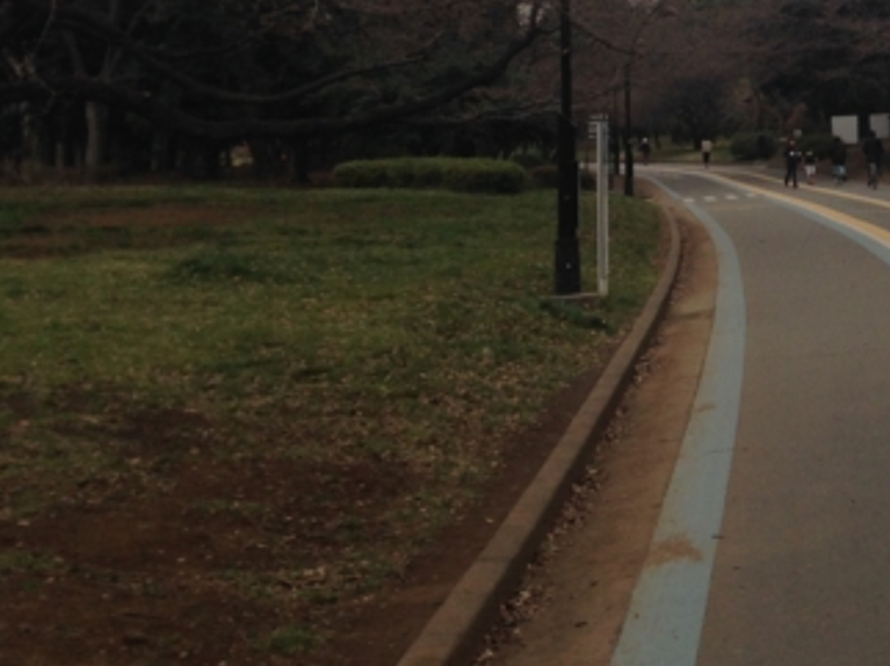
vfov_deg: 17.4
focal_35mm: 82
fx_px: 2107
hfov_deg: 22.3
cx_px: 1023
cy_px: -61
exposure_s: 1/686
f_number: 2.4
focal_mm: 4.12
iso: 50
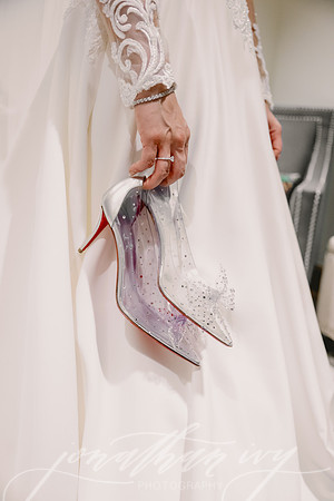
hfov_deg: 40.5
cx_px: 167
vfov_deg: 58.0
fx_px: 452
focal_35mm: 32
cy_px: 250
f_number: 2.8
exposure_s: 1/320
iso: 2000
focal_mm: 32.5
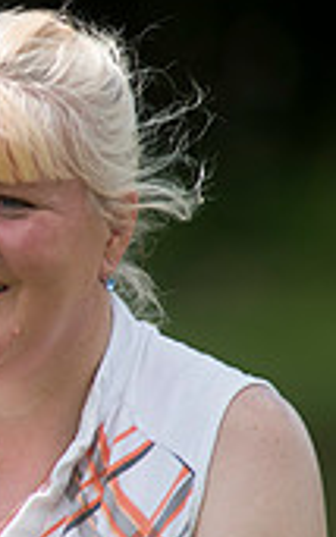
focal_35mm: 1036
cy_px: 435
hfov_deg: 1.3
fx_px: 15166
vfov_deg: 2.0
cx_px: -518
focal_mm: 300
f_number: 4
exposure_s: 1/3200
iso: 400
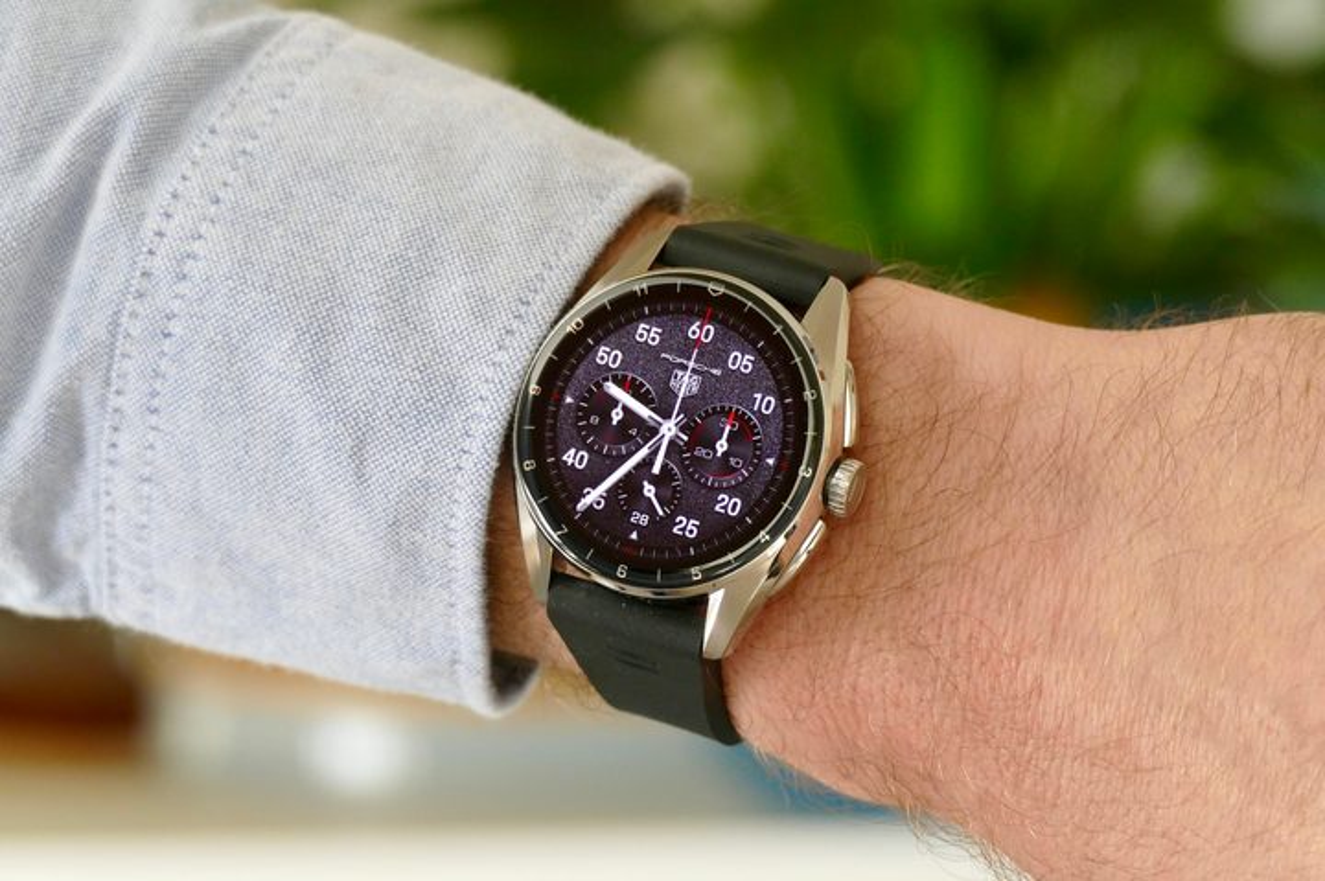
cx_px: 662
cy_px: 440
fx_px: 6841
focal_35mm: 186
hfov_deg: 11.1
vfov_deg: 7.4
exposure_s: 1/100
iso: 1000
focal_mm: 67.72
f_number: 4.5
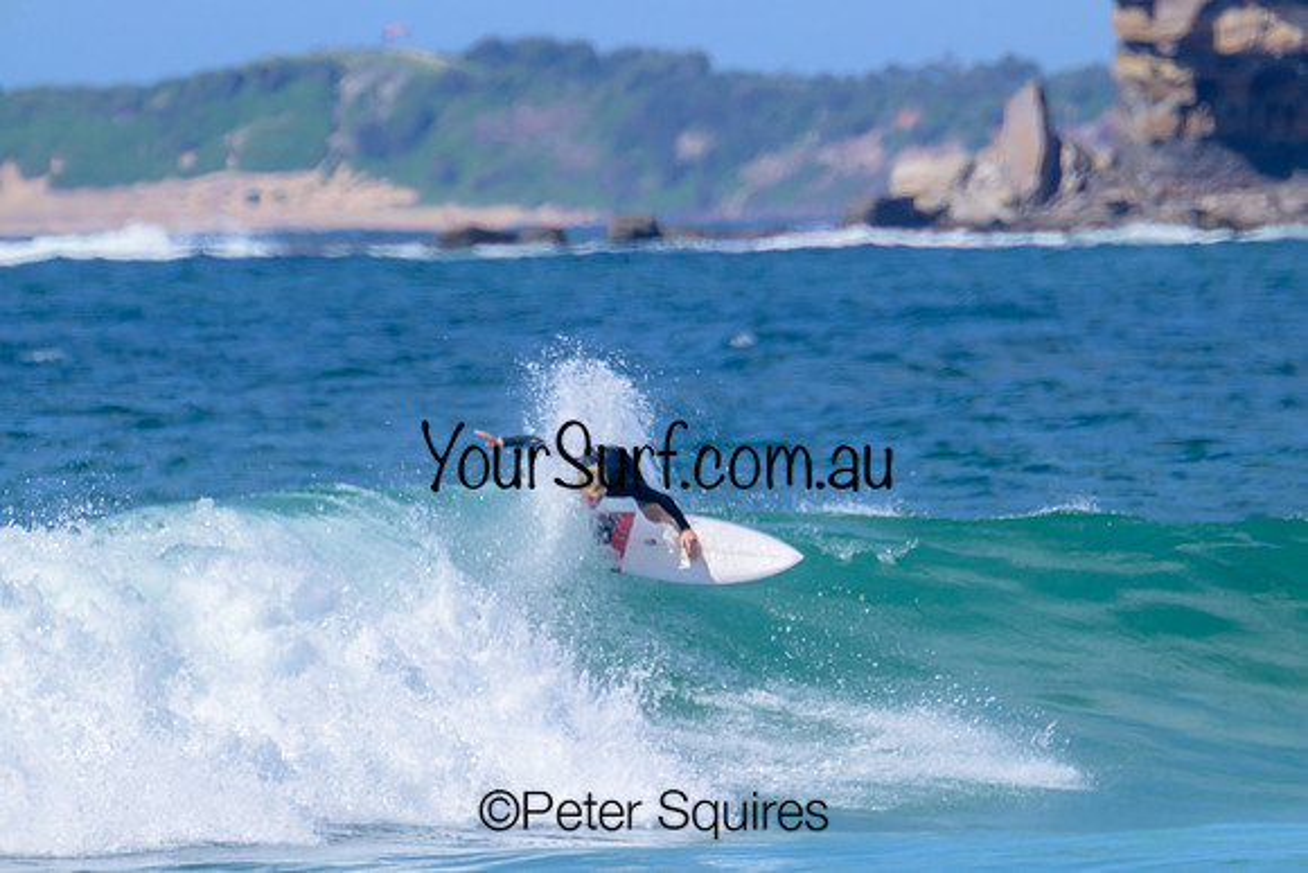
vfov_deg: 1.5
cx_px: 774
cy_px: 517
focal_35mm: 947
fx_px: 34417
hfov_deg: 2.2
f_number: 11
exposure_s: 1/2000
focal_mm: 800
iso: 900
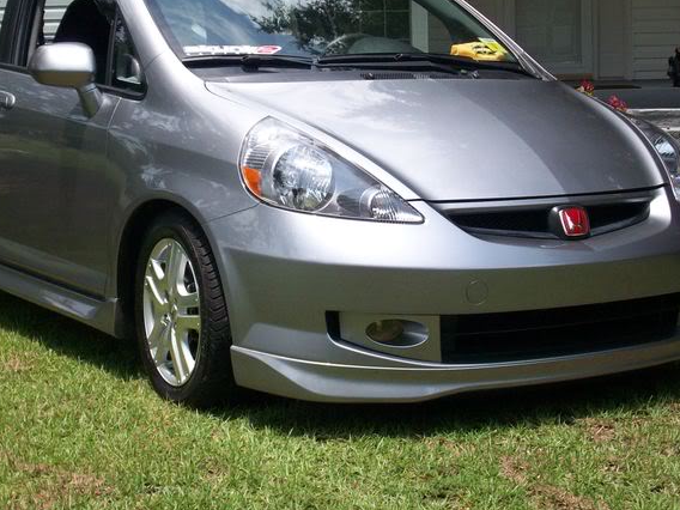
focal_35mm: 76
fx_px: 1493
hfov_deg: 25.6
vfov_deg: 19.3
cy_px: 164
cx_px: 287
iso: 80
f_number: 6.9
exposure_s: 1/190
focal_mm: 9
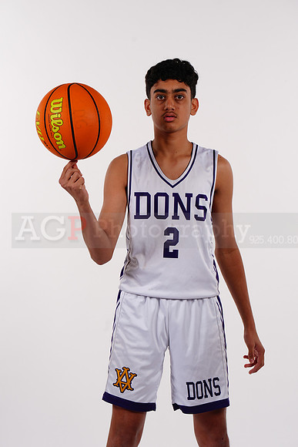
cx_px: 149
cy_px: 224
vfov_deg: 11.4
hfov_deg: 7.6
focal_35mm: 180
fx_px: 2233
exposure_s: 1/500
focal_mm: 180
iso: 200
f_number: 9
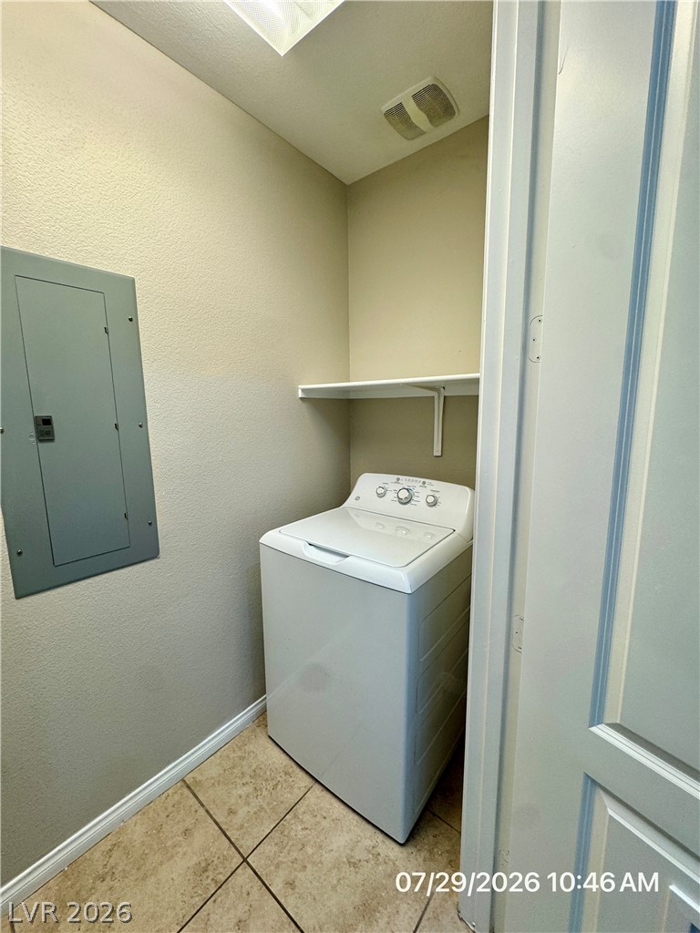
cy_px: 466
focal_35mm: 14
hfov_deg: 85.7
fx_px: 377
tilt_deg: -8.0
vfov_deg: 102.1
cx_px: 350
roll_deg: +0.2
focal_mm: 2.22
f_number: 2.2
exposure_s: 1/120
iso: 100
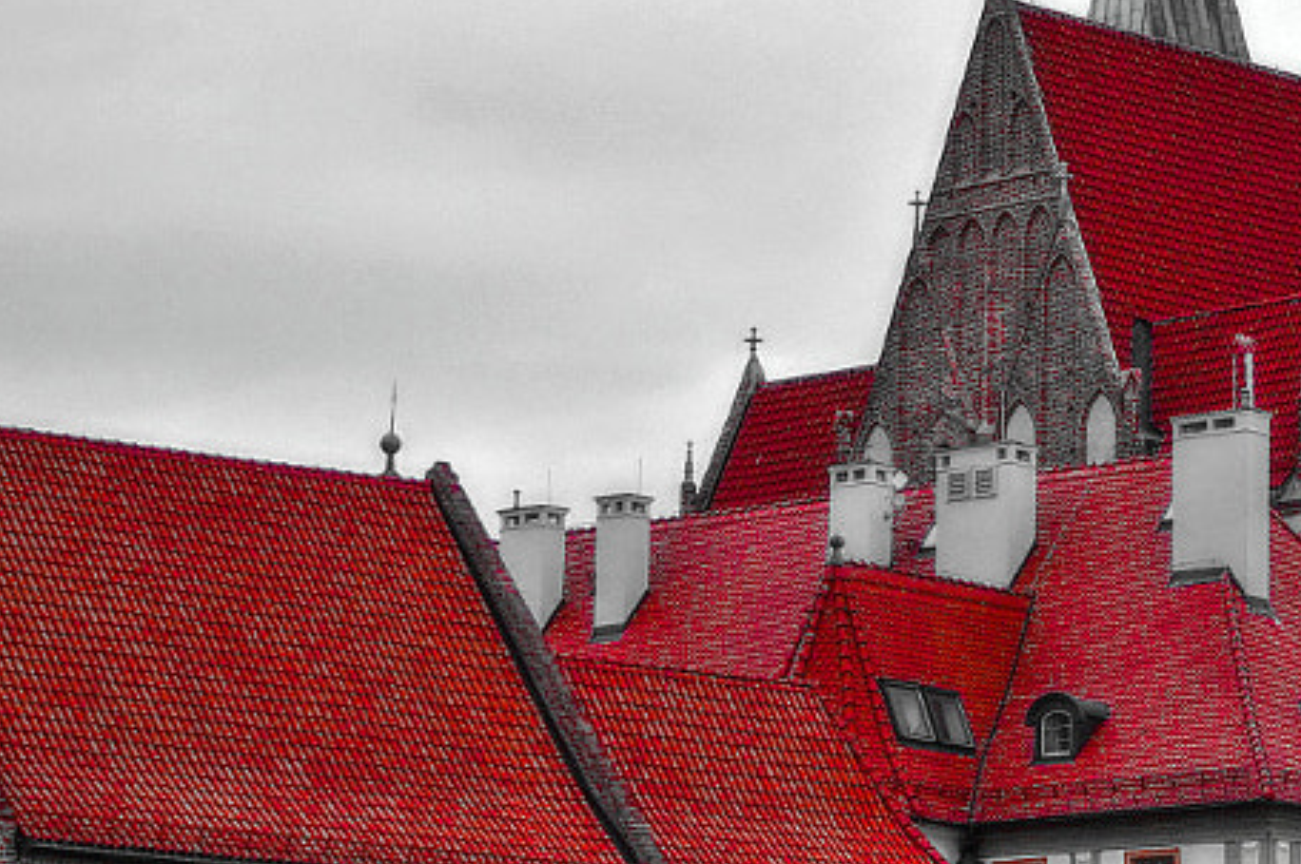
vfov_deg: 8.6
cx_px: 1235
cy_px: 155
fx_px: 5704
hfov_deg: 12.9
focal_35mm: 158
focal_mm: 30
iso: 125
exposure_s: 1/60
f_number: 4
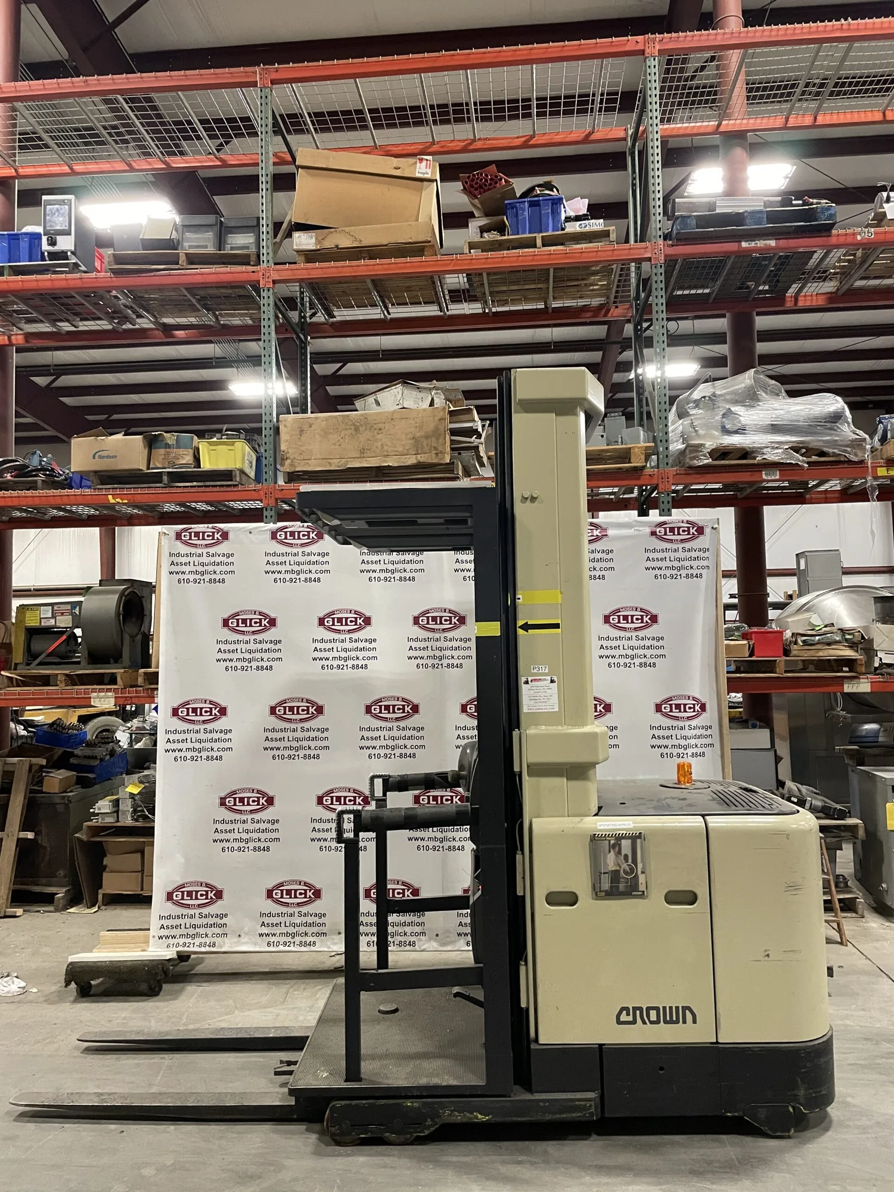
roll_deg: +0.9
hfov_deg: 53.1
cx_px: 447
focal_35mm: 26
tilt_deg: +5.8
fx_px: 895
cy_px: 596
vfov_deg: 67.3
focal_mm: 4.2
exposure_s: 1/60
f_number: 1.6
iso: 320
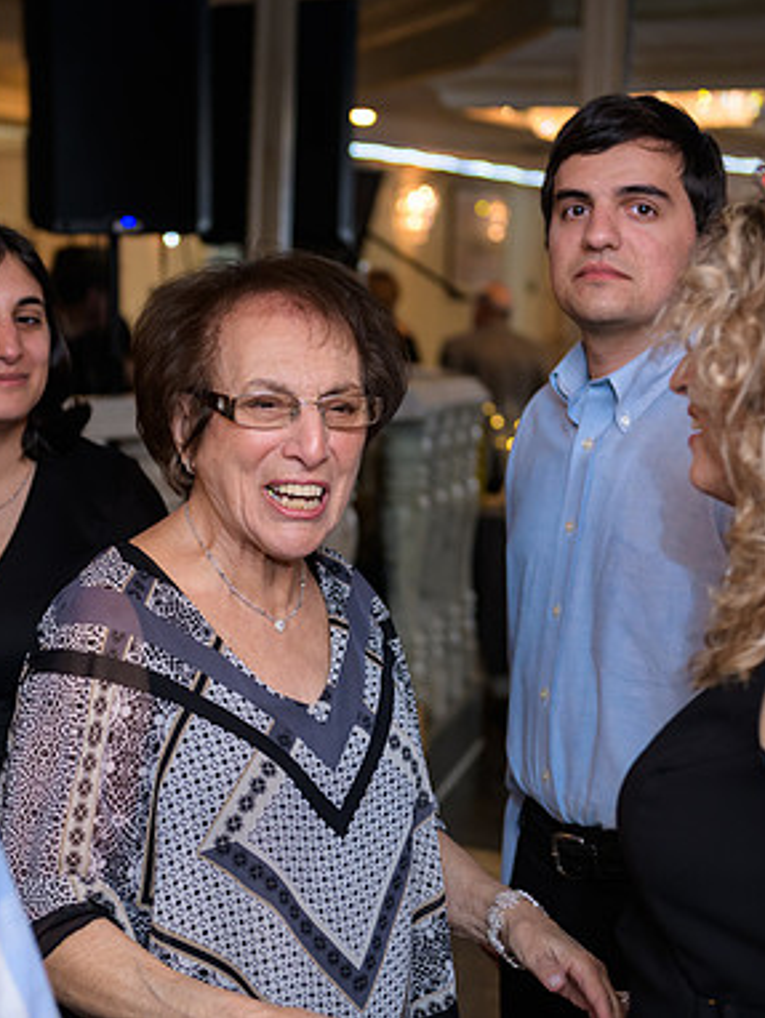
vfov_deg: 26.7
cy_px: 505
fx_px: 2149
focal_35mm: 73
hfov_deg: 20.1
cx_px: 267
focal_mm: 50
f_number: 3.2
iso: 800
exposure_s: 1/125
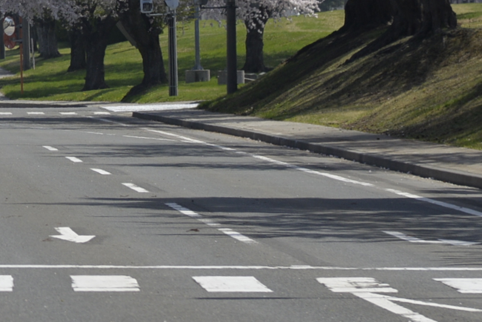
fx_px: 6067
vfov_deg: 3.0
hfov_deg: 4.5
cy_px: -28
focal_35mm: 453
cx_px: -215
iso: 400
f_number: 5
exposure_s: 1/2500
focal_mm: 120
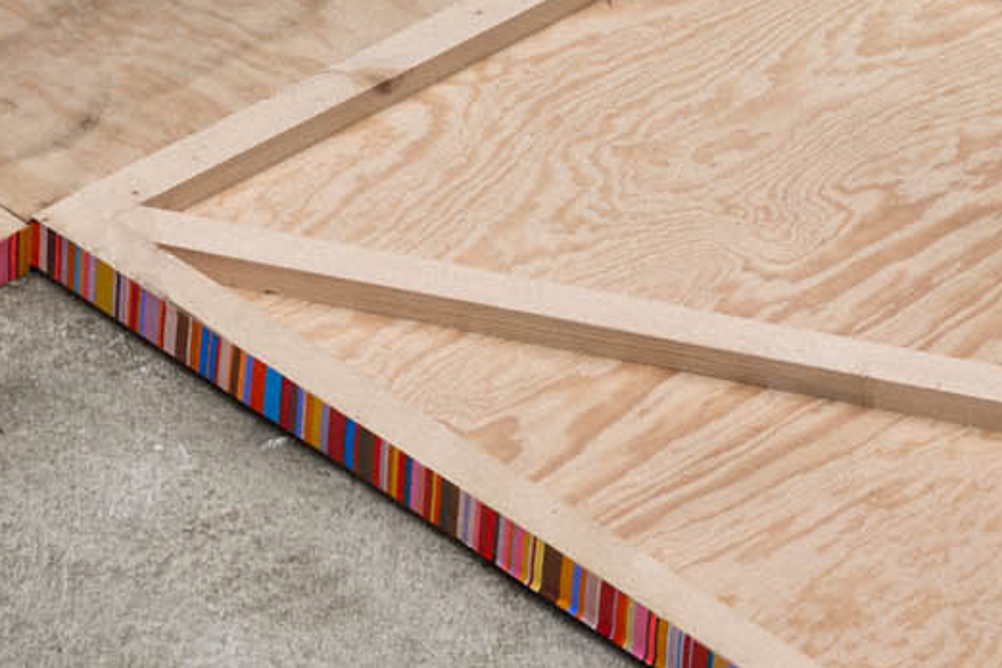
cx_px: 607
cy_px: -758
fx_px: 5789
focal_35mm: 208
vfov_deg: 6.4
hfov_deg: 9.9
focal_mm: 31
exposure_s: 2
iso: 100
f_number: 9
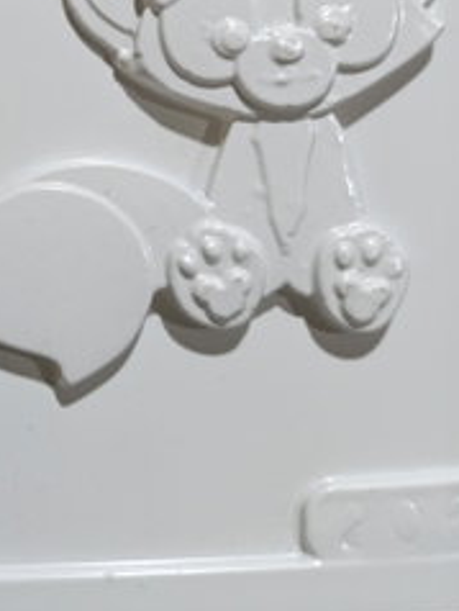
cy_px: 130
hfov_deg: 24.5
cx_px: -41
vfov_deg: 33.4
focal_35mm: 56
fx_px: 988
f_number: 1.7
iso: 160
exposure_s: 1/33.3
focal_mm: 4.71
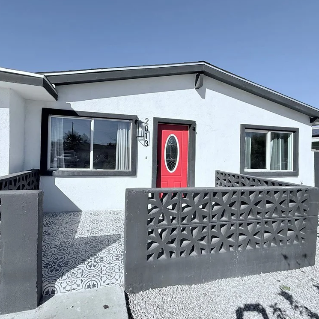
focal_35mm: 17
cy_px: 155
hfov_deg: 83.7
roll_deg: -1.2
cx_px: 145
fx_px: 177
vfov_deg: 84.0
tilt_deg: +0.2
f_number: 2.2
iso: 50
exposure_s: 1/6173
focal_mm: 2.22
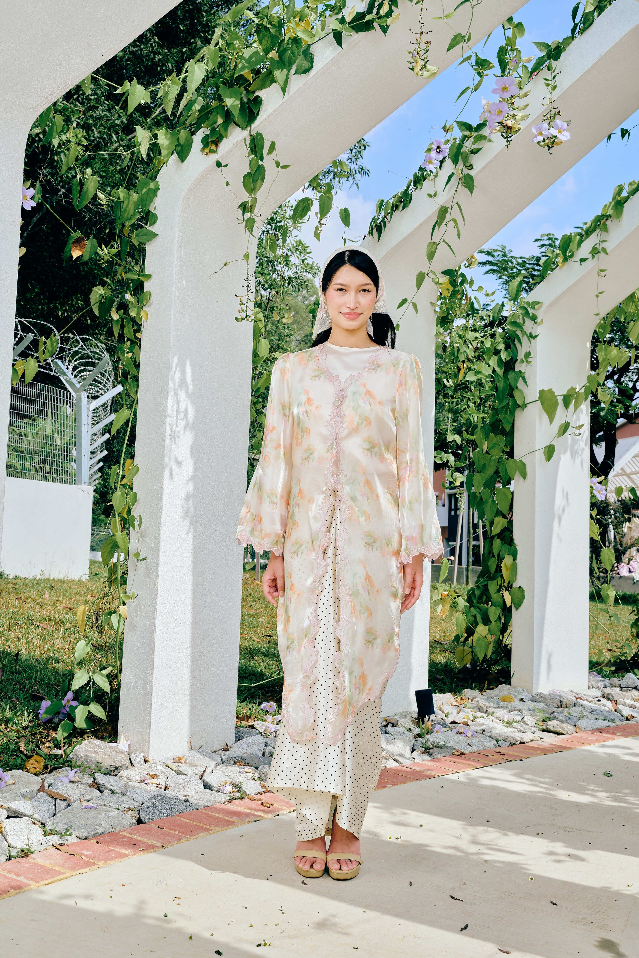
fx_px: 1038
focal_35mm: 39
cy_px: 479
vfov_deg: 49.6
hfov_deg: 34.2
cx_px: 320
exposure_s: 1/125
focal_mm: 39
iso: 125
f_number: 10
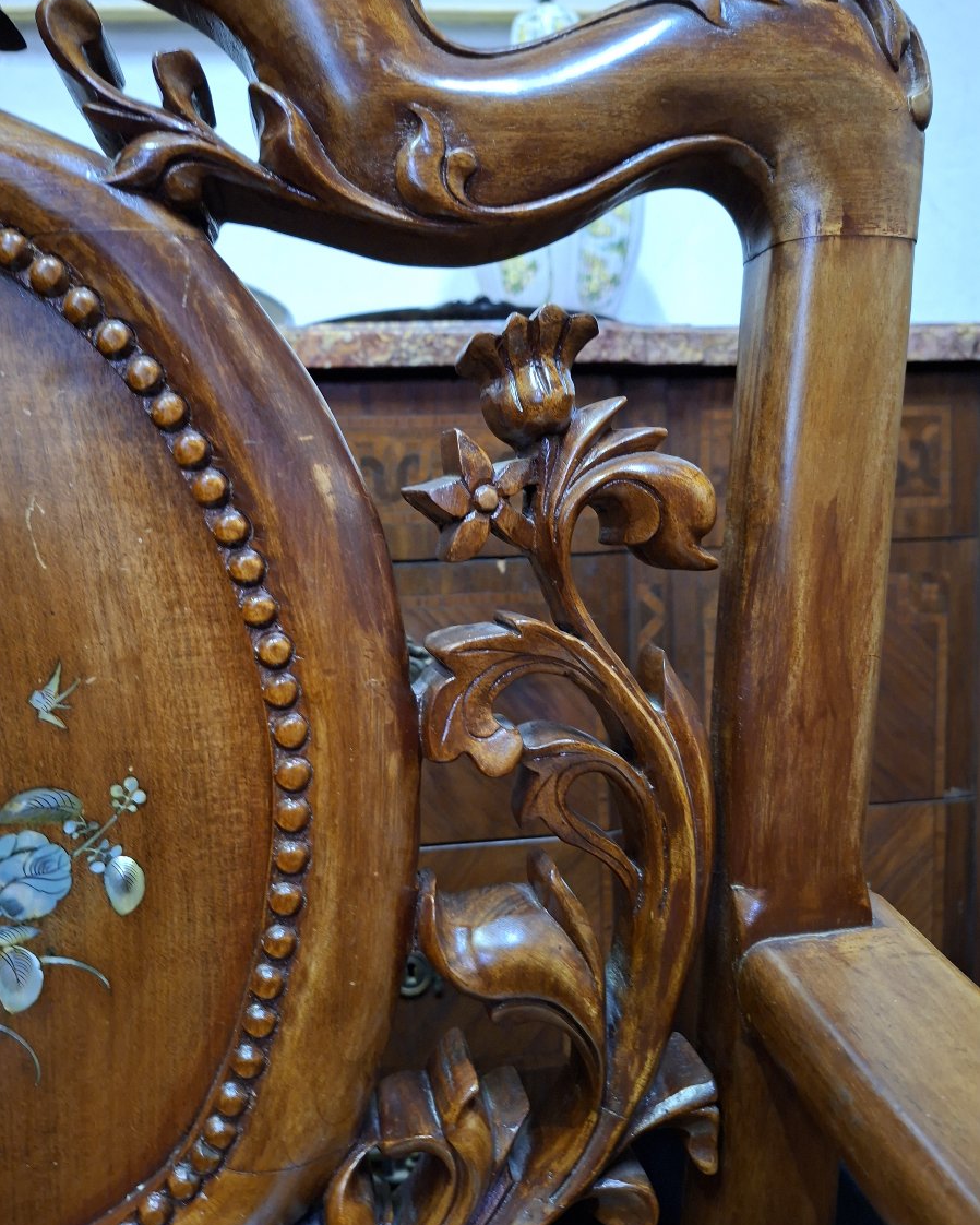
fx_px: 870
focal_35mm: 24
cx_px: 490
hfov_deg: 58.8
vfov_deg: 70.3
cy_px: 620
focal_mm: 5.54
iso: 800
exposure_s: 1/20
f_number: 1.8
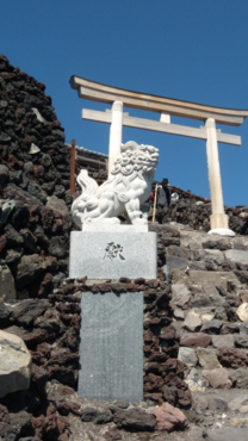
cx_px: 211
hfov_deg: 22.2
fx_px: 620
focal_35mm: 53
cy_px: 221
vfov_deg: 39.2
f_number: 8.5
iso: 80
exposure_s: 1/160
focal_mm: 6.4
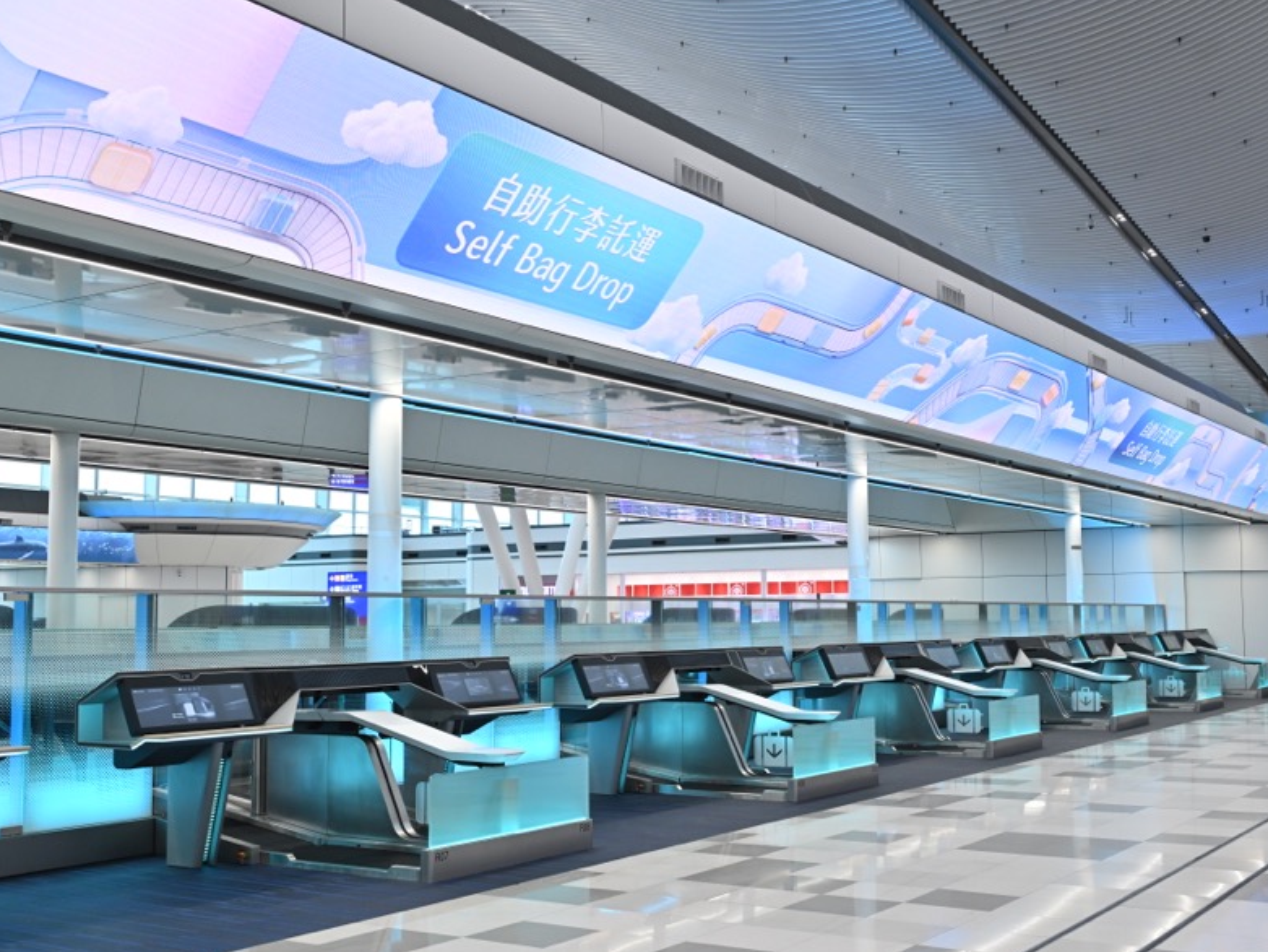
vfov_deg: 35.1
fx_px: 1502
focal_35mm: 41
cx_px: 636
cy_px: 474
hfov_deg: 45.8
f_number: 5
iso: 1000
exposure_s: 1/125
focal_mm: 37
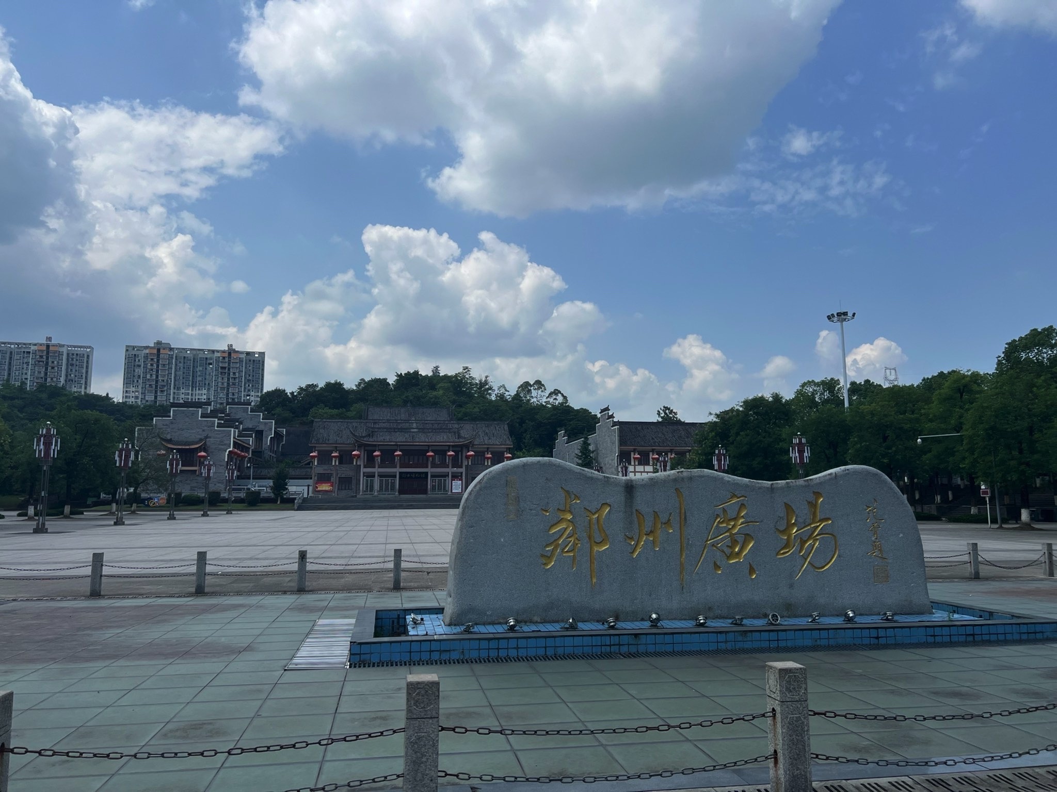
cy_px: 396
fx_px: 794
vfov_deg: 53.1
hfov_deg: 67.3
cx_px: 528
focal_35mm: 26
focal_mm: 5.7
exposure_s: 1/6993
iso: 50
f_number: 1.5
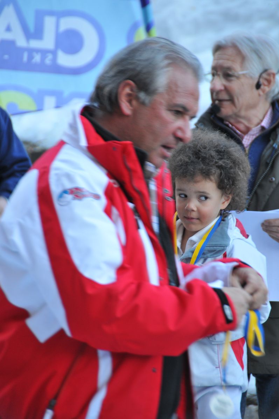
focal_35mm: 300
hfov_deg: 4.6
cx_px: 140
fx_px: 3496
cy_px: 210
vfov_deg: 6.9
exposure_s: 1/50
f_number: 5.6
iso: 400
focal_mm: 200
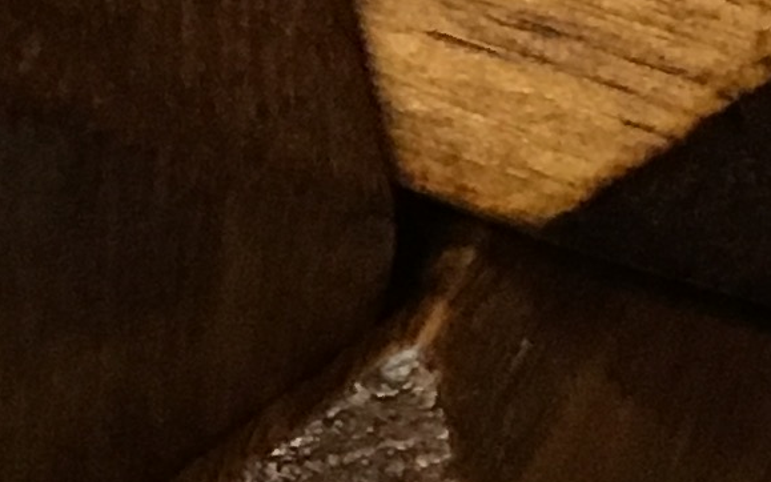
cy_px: 767
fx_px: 4497
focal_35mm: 214
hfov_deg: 9.8
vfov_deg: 6.1
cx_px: 121
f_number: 2.2
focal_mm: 4.15
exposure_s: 1/30
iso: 200
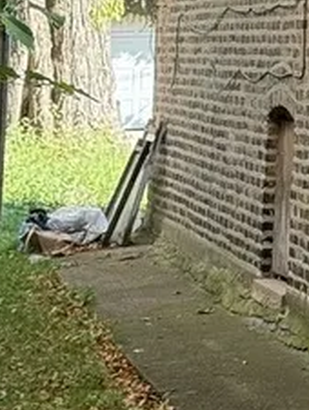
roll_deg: -0.2
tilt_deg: +9.4
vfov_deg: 8.2
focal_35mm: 229
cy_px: -408
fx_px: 2720
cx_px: 702
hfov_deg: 6.2
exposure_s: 1/324
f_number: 1.78
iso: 80
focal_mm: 6.76
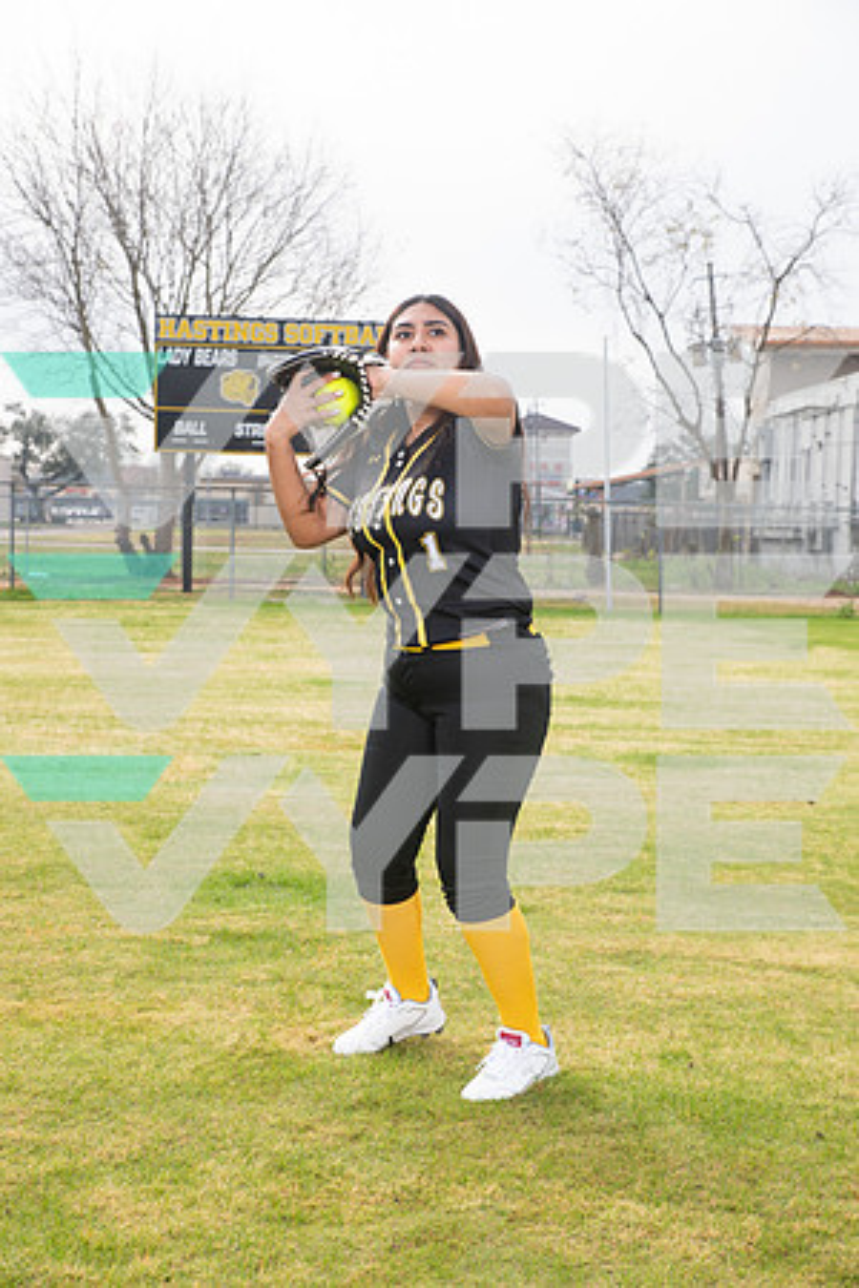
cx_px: 430
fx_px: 1968
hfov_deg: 24.6
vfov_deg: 36.2
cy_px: 644
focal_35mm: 55
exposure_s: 1/400
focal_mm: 55
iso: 200
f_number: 7.1
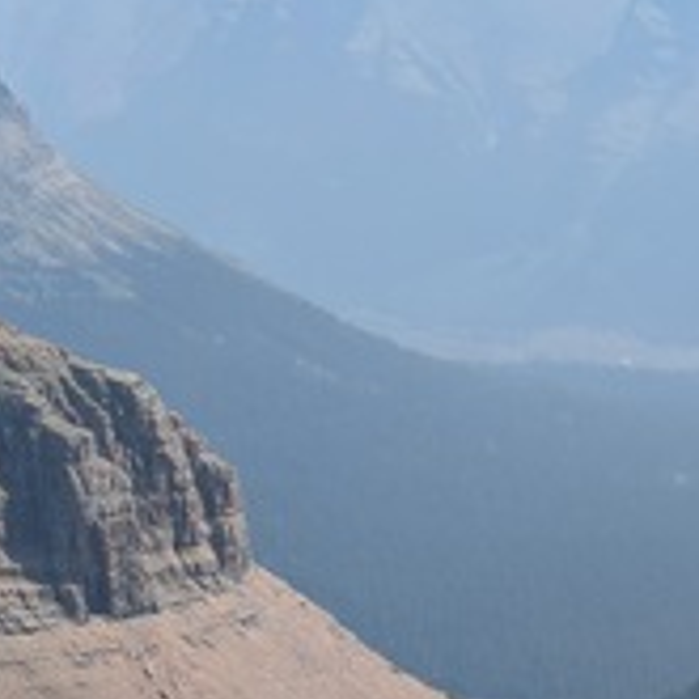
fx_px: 3244
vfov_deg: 12.2
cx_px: 445
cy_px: 682
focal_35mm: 142
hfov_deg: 12.3
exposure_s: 1/2299
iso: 47
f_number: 1.89
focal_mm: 5.43
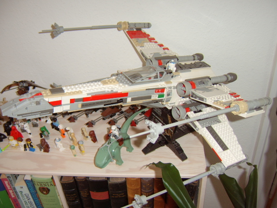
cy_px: 104
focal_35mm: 31
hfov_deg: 58.4
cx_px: 138
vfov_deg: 45.4
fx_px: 248
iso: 141
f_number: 2.7
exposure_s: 1/30
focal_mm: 8.13
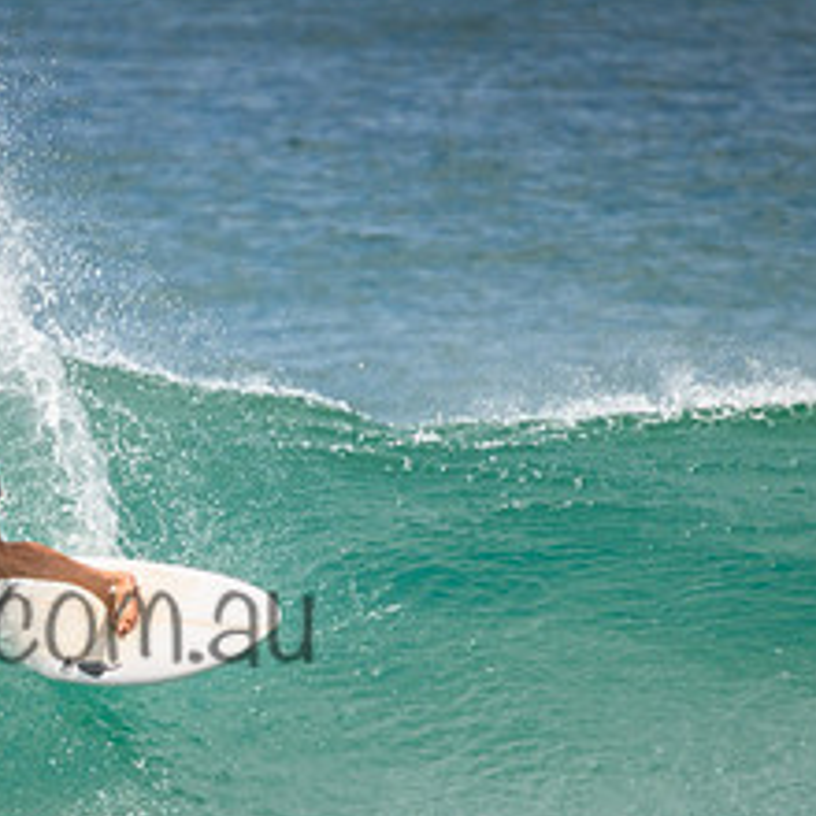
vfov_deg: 1.0
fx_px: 47845
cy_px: 577
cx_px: -78
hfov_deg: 1.0
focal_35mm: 1794
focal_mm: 800
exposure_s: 1/2000
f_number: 11
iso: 560
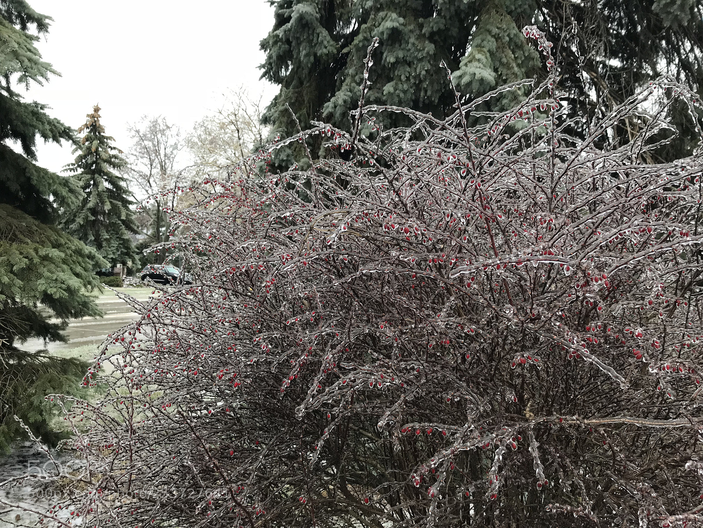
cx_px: 352
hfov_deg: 63.4
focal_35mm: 28
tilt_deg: -0.6
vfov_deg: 49.7
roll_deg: -1.2
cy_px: 264
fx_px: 569
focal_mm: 3.99
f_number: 1.8
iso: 40
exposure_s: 1/120
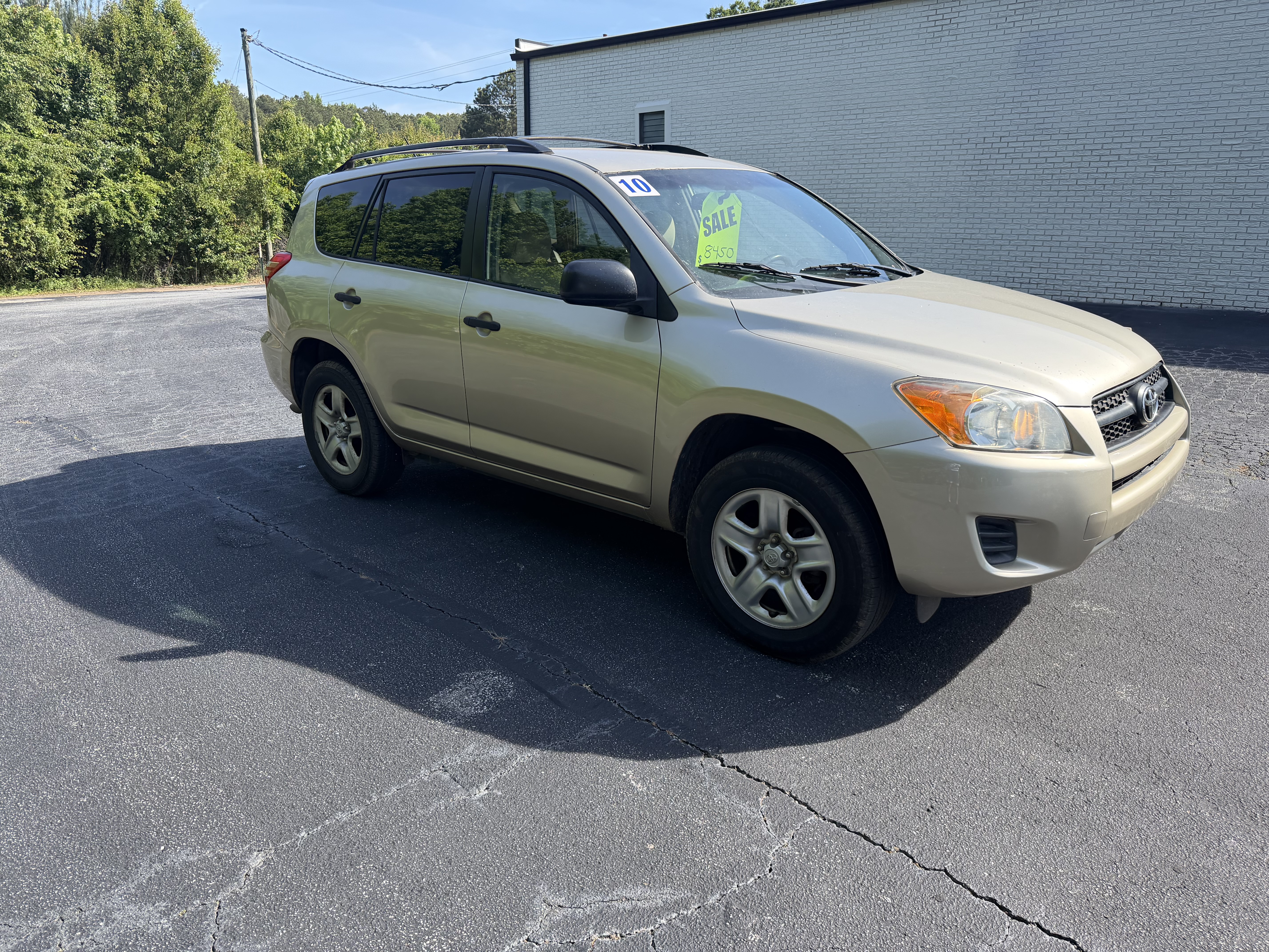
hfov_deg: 71.6
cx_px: 634
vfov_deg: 56.8
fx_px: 880
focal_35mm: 24
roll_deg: -0.8
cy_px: 476
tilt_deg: -15.2
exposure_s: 1/1812
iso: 100
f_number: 1.78
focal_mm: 6.76
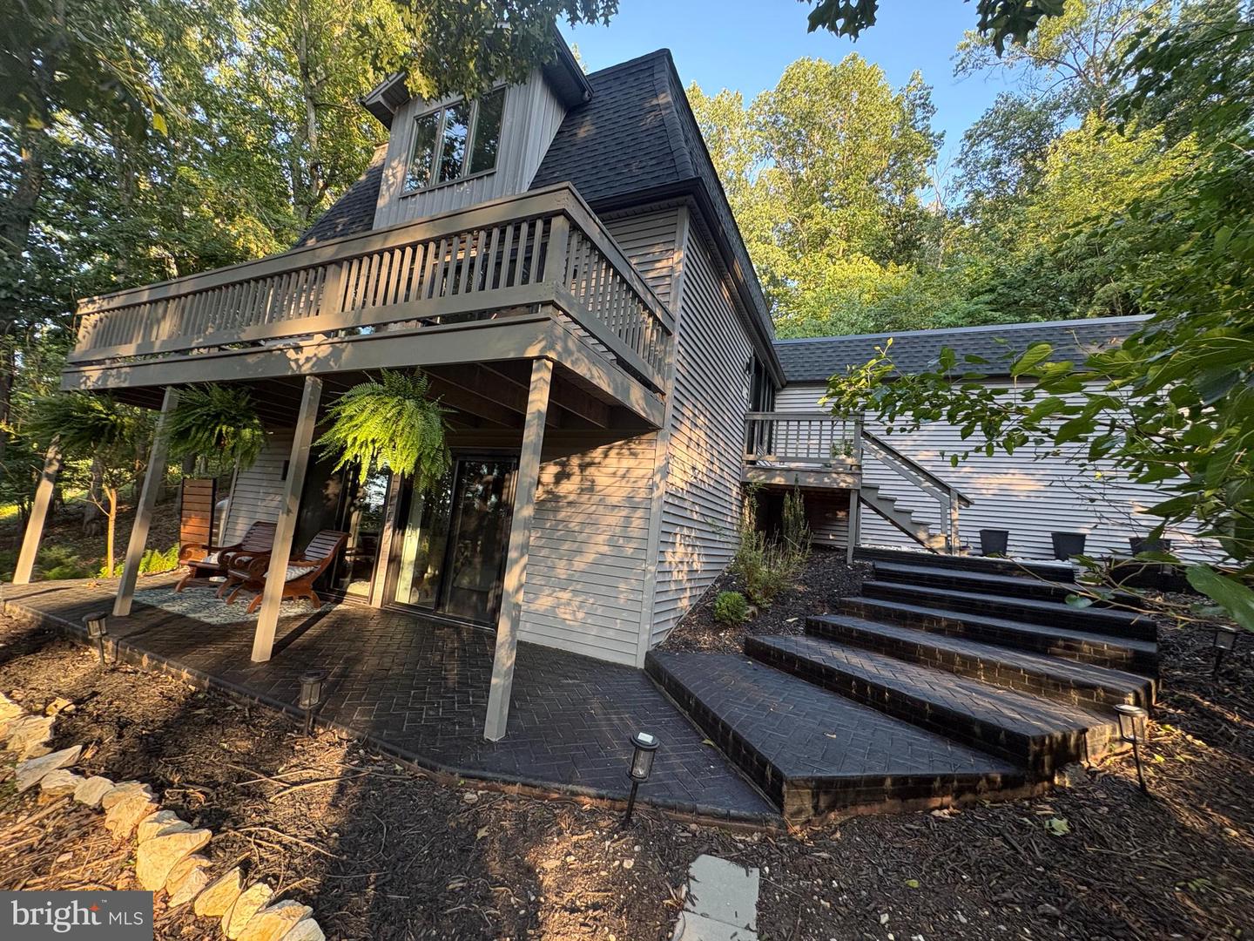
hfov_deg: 102.1
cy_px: 470
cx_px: 627
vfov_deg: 85.7
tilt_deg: +9.5
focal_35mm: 14
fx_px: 507
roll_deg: -6.1
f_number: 2.2
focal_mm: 2.22
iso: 125
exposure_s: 1/99
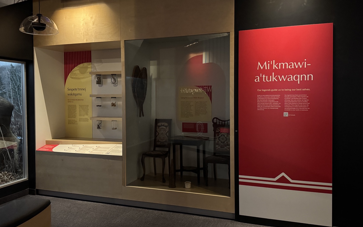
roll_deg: +0.3
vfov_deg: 40.6
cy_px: 104
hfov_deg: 61.2
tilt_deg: -1.6
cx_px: 184
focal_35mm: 31
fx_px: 307
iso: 1000
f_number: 1.78
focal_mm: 6.76
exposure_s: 1/29
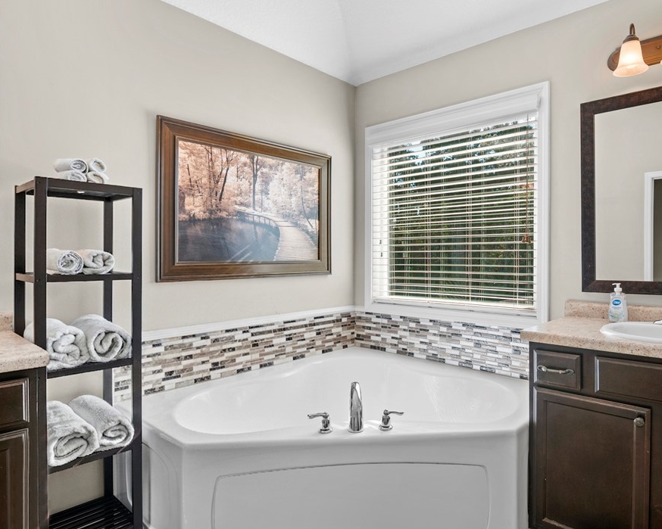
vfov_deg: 65.5
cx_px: 408
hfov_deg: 76.5
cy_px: 263
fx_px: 411
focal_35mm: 21
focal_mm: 12
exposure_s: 1/5
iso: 250
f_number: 7.1
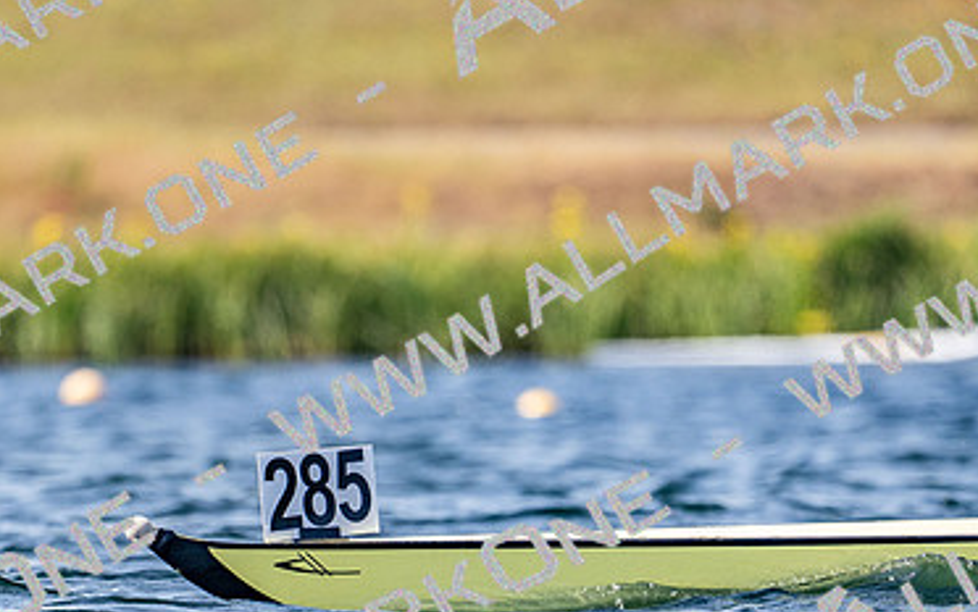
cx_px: 592
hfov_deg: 2.2
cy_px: 462
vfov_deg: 1.4
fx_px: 25390
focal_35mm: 952
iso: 250
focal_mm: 400
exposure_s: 1/2500
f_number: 4.5
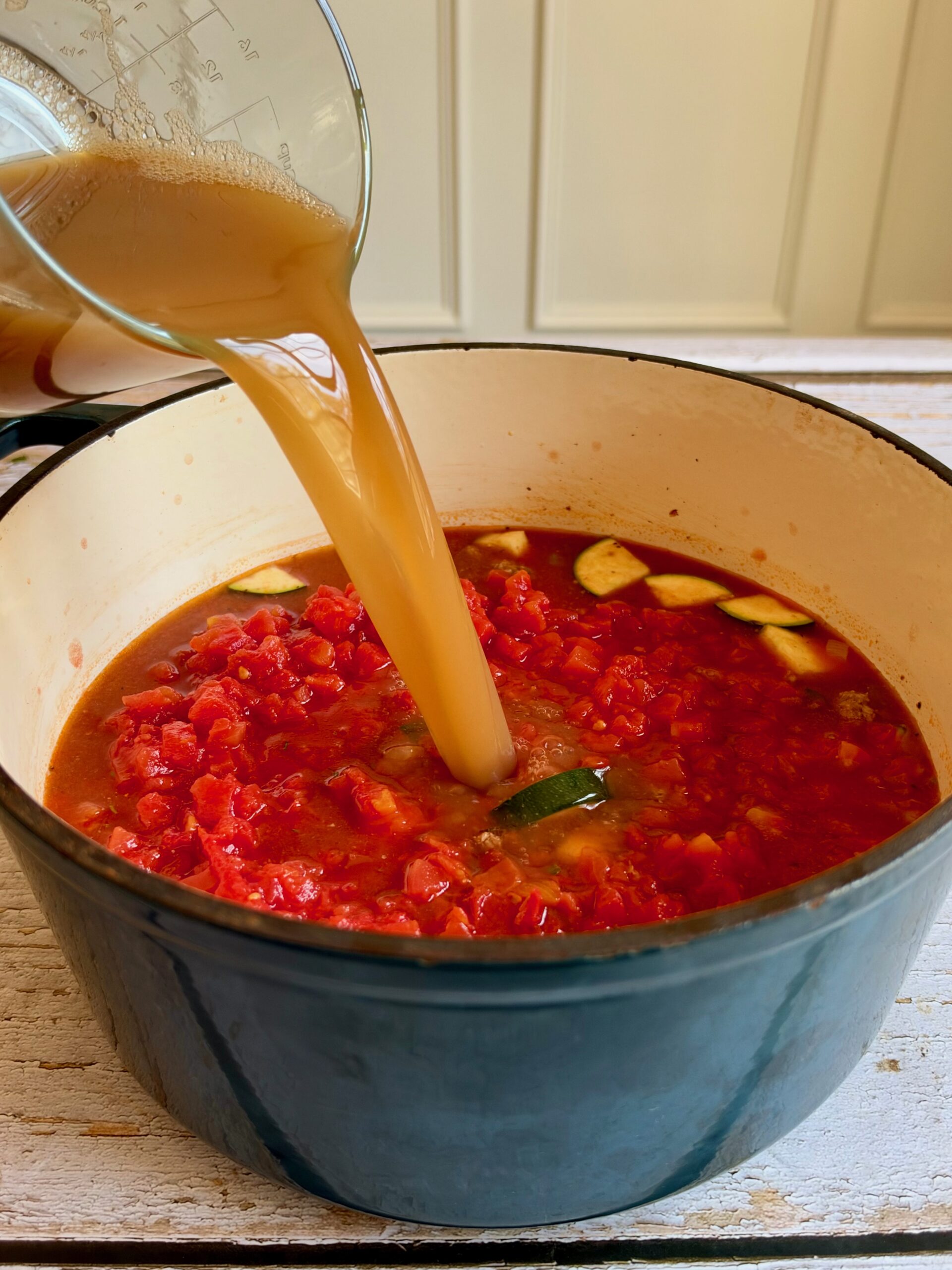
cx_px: 476
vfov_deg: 58.4
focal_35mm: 31
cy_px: 635
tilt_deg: -34.5
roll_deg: -0.6
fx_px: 1137
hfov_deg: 45.4
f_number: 1.8
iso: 320
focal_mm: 6.93
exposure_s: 1/121
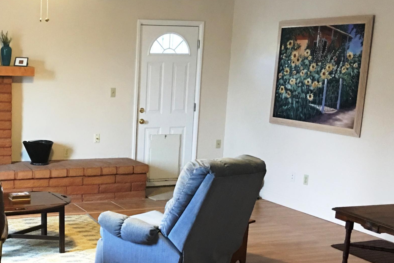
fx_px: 635
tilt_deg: -10.8
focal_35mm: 58
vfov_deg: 23.2
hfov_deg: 33.4
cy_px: 196
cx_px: 74
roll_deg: -1.7
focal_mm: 4.15
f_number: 2.2
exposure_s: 1/15
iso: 100
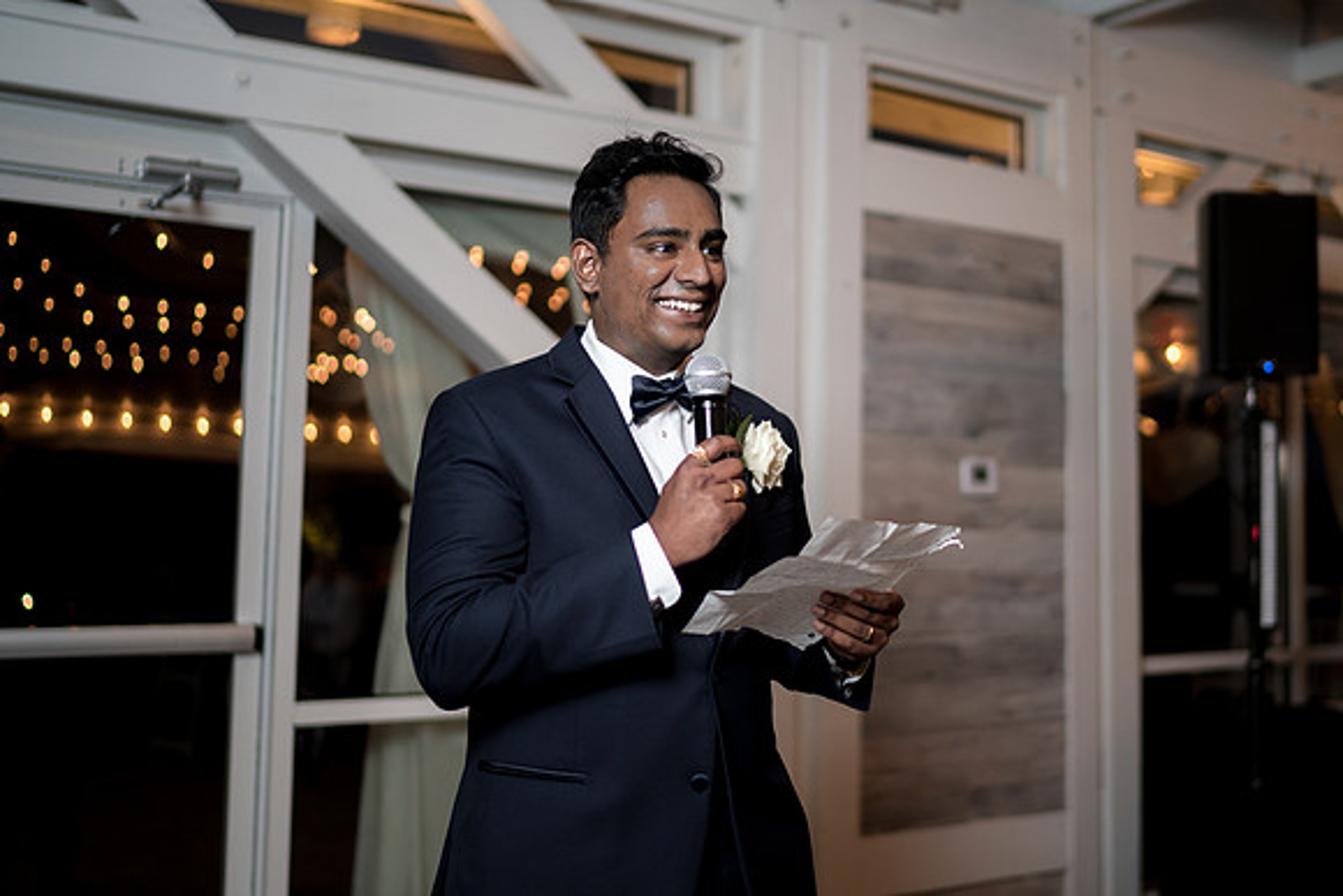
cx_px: 803
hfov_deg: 45.9
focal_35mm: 42
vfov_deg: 31.7
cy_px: 371
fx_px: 1576
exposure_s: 1/200
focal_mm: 35
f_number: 1.4
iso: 250
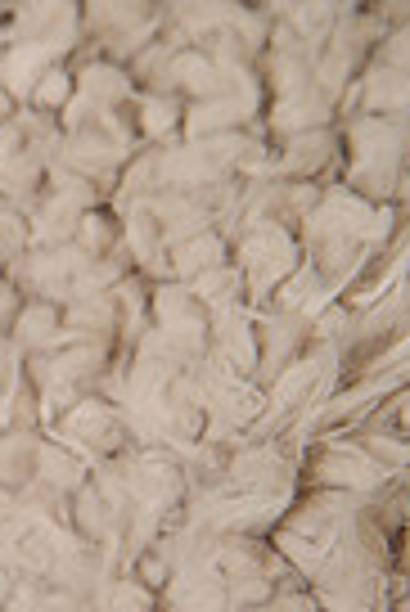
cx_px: -779
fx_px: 3203
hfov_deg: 6.7
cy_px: 403
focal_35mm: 188
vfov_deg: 10.9
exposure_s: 1/200
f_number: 4
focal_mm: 44
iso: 200
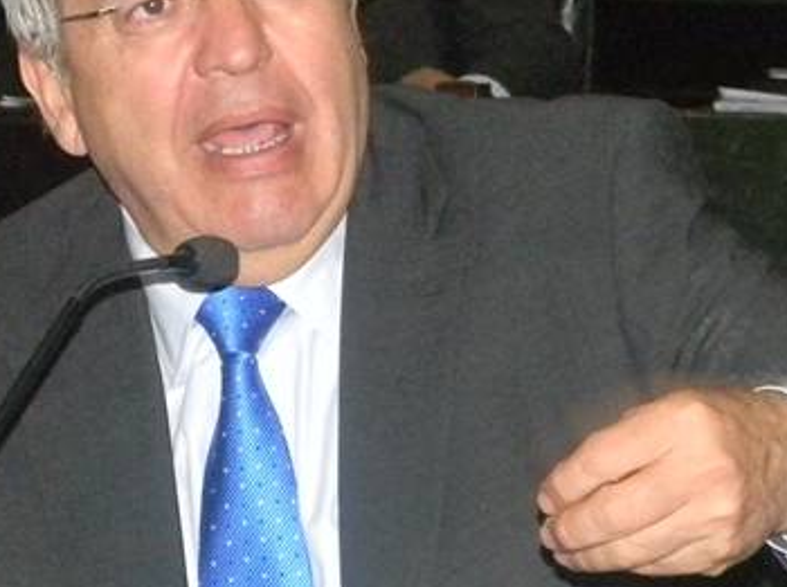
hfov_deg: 17.5
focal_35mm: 113
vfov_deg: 13.1
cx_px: 418
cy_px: 271
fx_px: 2564
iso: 692
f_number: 4.3
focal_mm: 12.2
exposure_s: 1/30
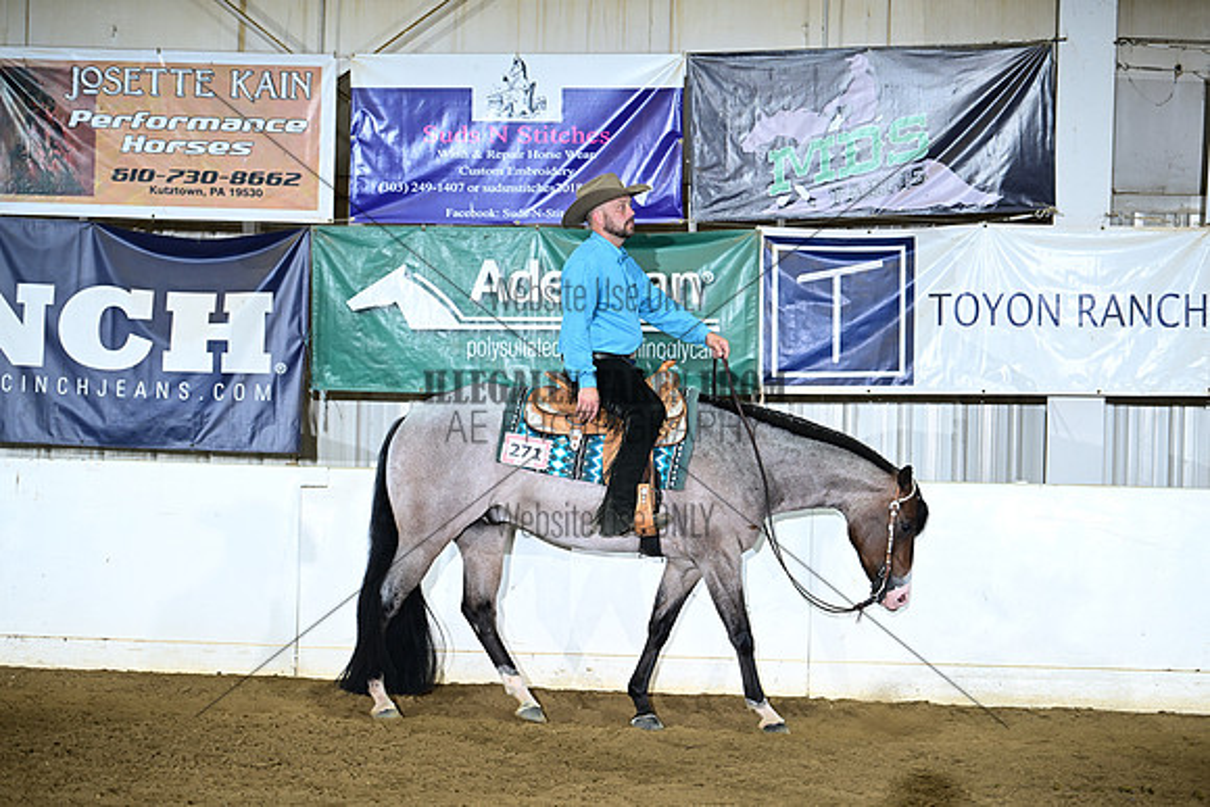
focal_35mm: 130
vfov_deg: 10.6
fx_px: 4370
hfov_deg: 15.8
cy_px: 404
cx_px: 605
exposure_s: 1/203
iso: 640
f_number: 3.2
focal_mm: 130
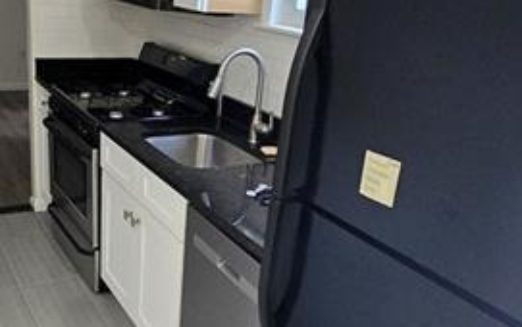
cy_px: 212
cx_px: 185
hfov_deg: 49.7
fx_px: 555
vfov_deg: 32.6
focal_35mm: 39
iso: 400
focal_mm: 1.7
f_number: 2.2
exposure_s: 1/60
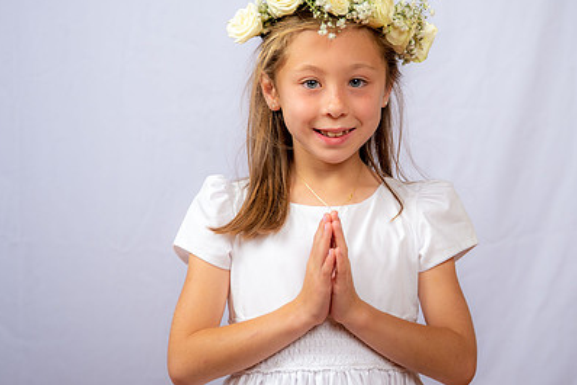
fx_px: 1634
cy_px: 202
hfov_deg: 20.0
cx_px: 375
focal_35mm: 102
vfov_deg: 13.4
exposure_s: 1/160
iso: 250
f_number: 6.3
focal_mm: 70
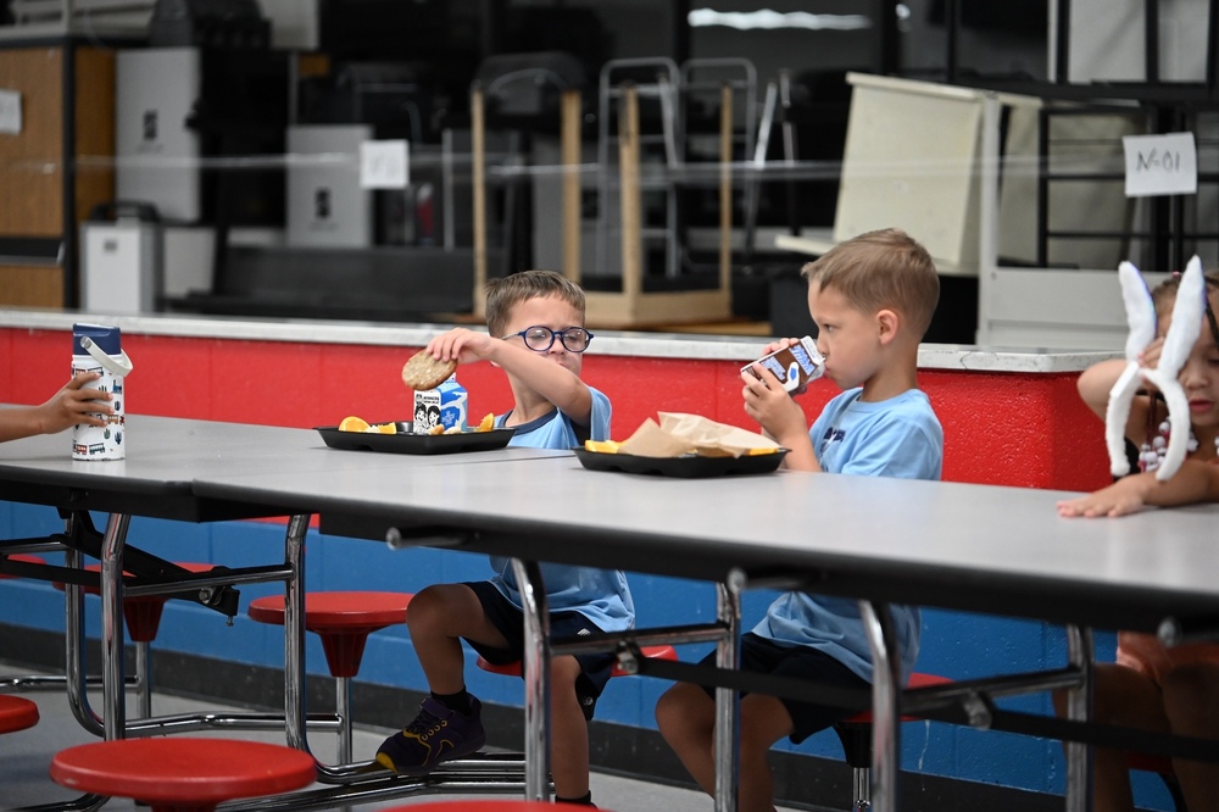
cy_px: 406
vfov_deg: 13.7
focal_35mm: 100
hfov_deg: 20.4
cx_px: 610
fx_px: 3385
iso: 2500
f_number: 2.8
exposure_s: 1/200
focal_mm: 100
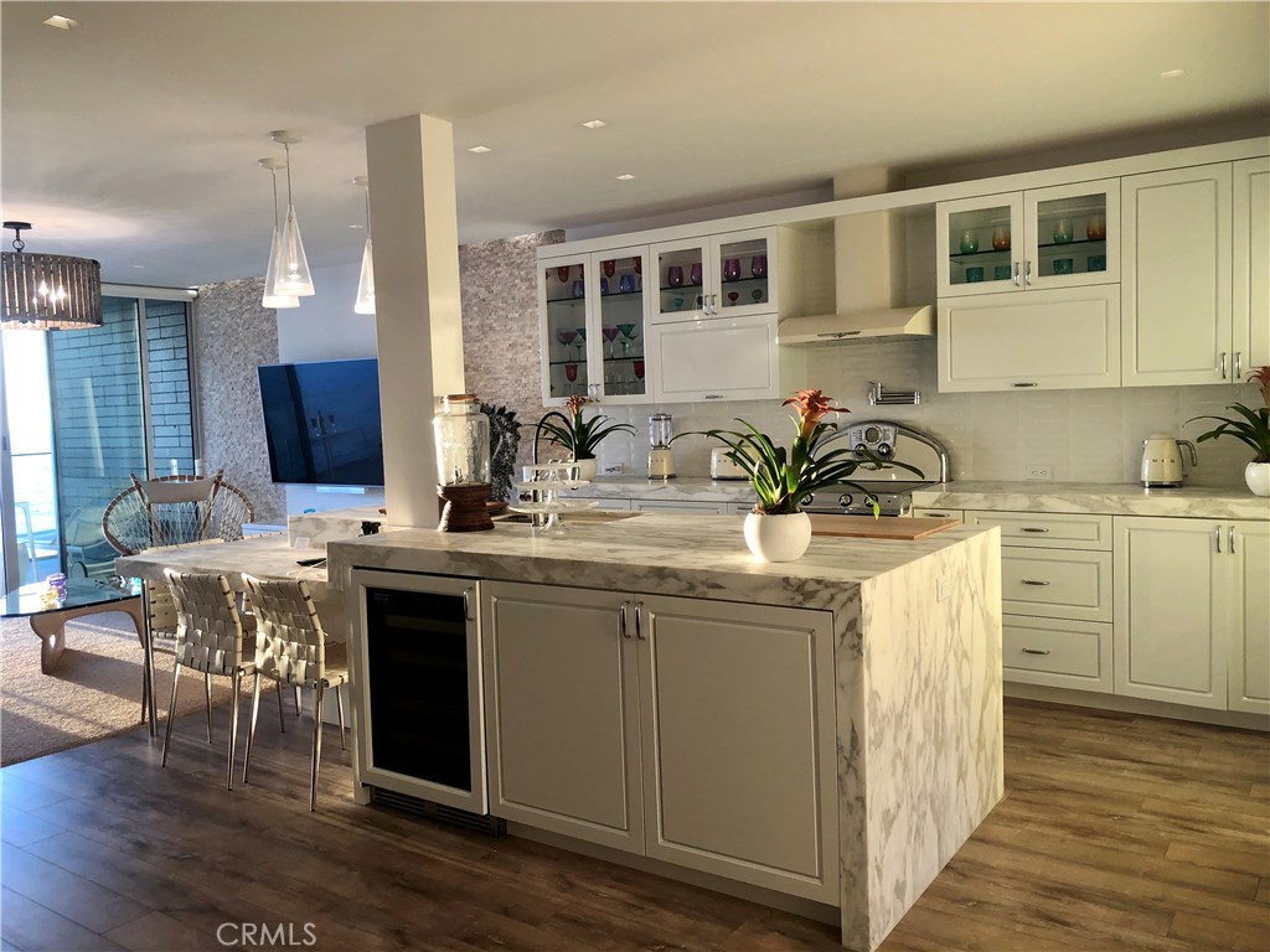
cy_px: 476
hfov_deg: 63.4
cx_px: 635
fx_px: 1027
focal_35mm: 28
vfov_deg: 49.7
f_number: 1.8
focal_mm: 3.99
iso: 64
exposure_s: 1/120
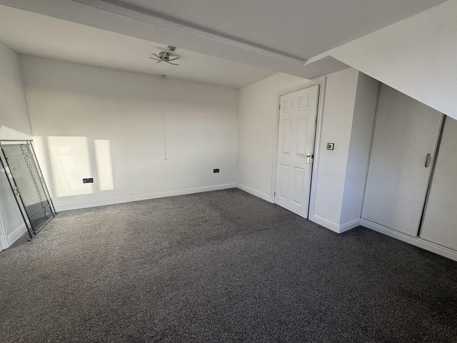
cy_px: 172
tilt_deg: -10.3
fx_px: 185
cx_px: 228
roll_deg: -0.9
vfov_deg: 85.7
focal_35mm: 14
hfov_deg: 102.1
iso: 80
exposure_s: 1/99
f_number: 2.2
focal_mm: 2.22
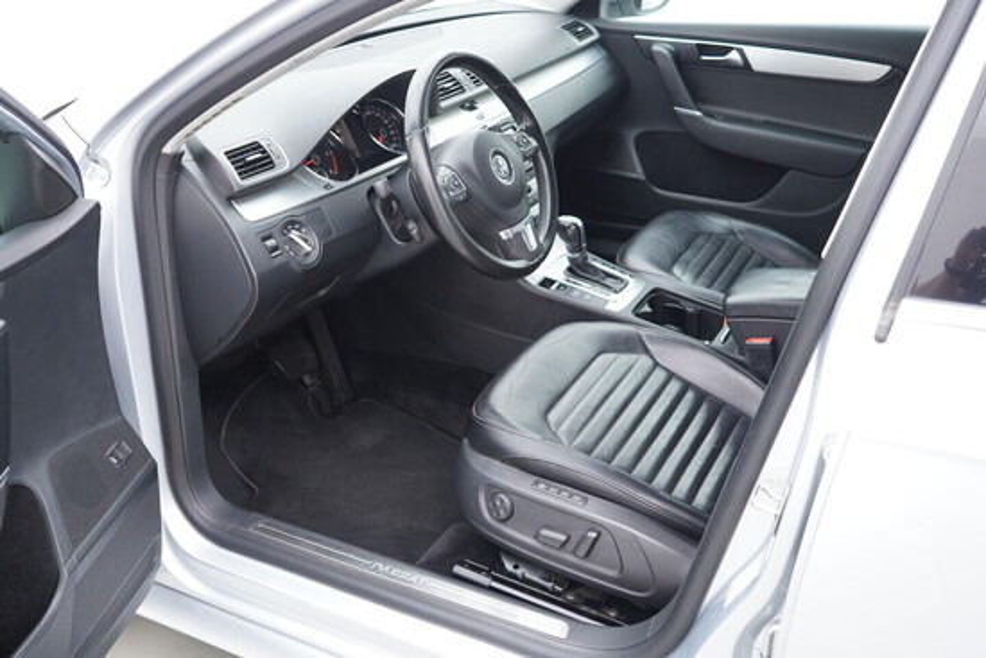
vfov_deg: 36.9
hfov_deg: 53.1
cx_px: 493
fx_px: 986
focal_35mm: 36
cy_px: 329
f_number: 2.8
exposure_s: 1/40
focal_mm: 24
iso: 250
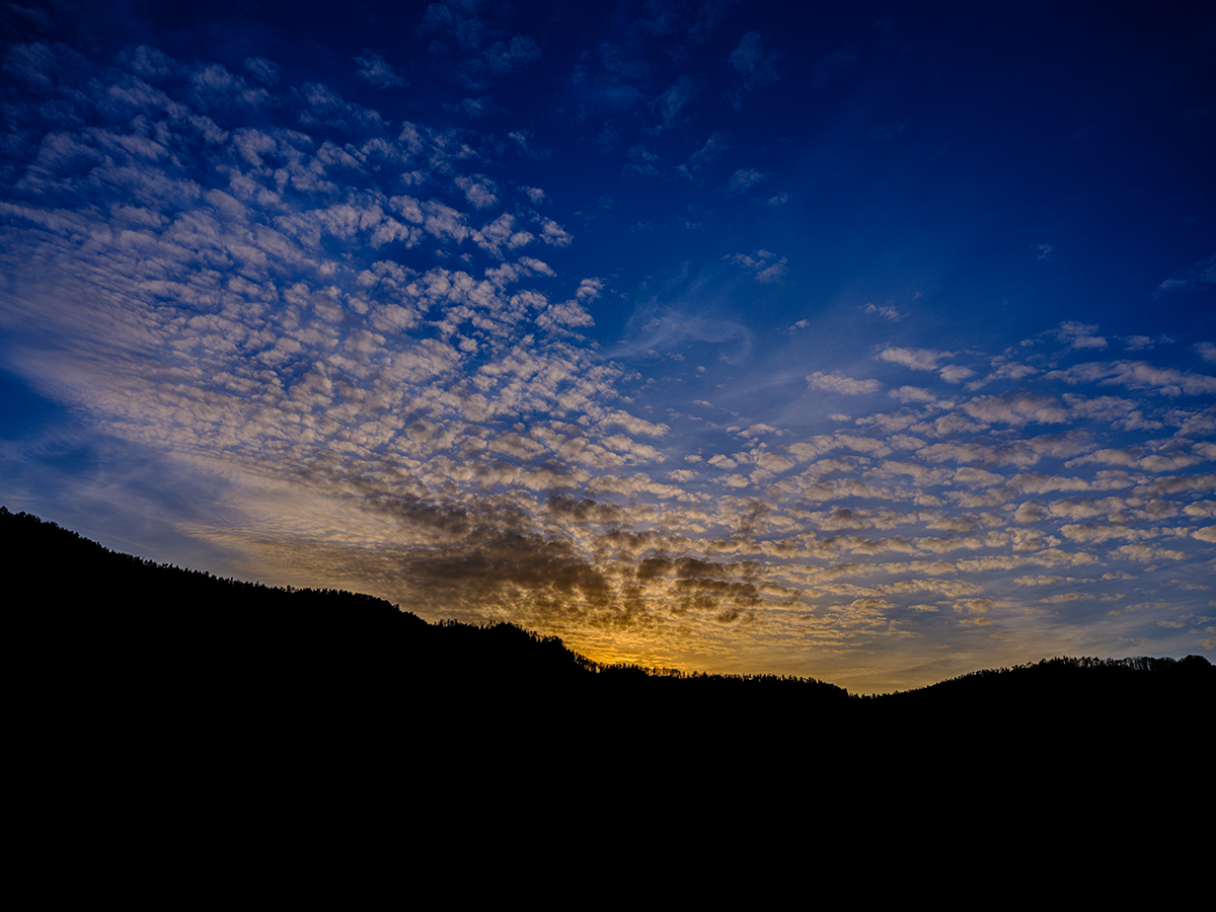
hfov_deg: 71.6
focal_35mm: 24
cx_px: 608
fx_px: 843
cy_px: 456
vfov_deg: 56.8
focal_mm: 30
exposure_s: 1/2500
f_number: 6.4
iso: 200
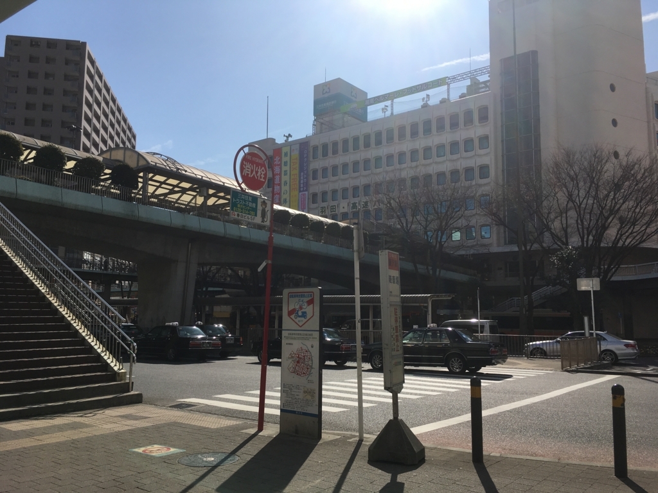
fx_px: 551
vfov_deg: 48.2
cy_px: 246
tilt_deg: +6.6
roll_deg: +0.0
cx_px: 329
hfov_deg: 61.7
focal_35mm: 29
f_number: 2.2
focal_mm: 4.15
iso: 25
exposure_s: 1/3497
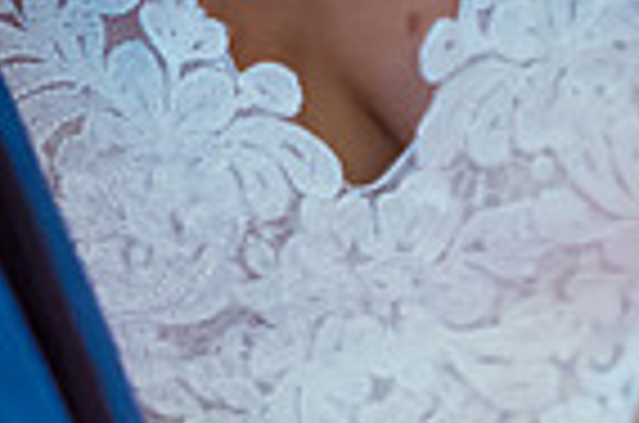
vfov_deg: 1.7
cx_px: 477
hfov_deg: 2.5
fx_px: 14469
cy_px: 716
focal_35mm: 817
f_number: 3.2
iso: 8000
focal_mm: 200
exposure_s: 1/200
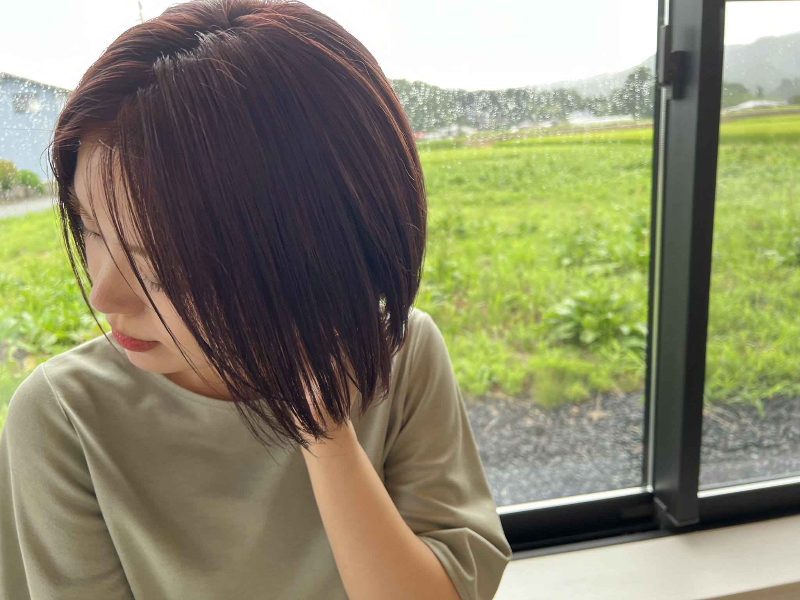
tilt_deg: -13.9
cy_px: 300
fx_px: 601
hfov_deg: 67.3
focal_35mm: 26
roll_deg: +3.2
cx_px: 400
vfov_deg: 53.1
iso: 50
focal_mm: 5.7
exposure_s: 1/121
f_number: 1.5
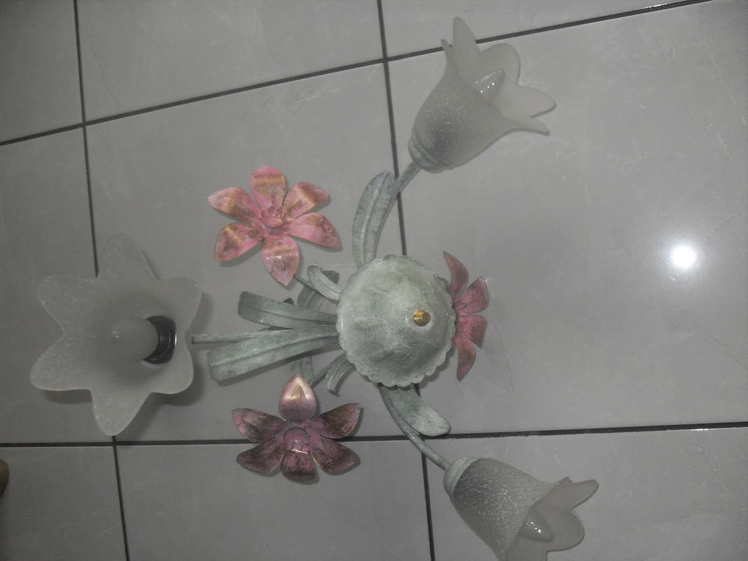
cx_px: 374
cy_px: 280
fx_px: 800
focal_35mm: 37
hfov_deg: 50.1
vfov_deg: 38.7
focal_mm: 6.3
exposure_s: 1/45
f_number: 2.8
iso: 100
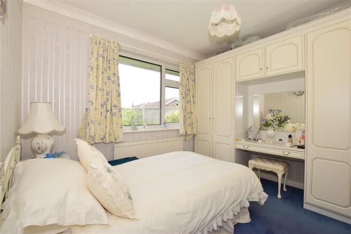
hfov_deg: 100.4
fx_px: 146
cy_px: 117
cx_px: 176
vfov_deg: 77.3
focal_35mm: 15
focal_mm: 10
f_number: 13
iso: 640
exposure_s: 1/200
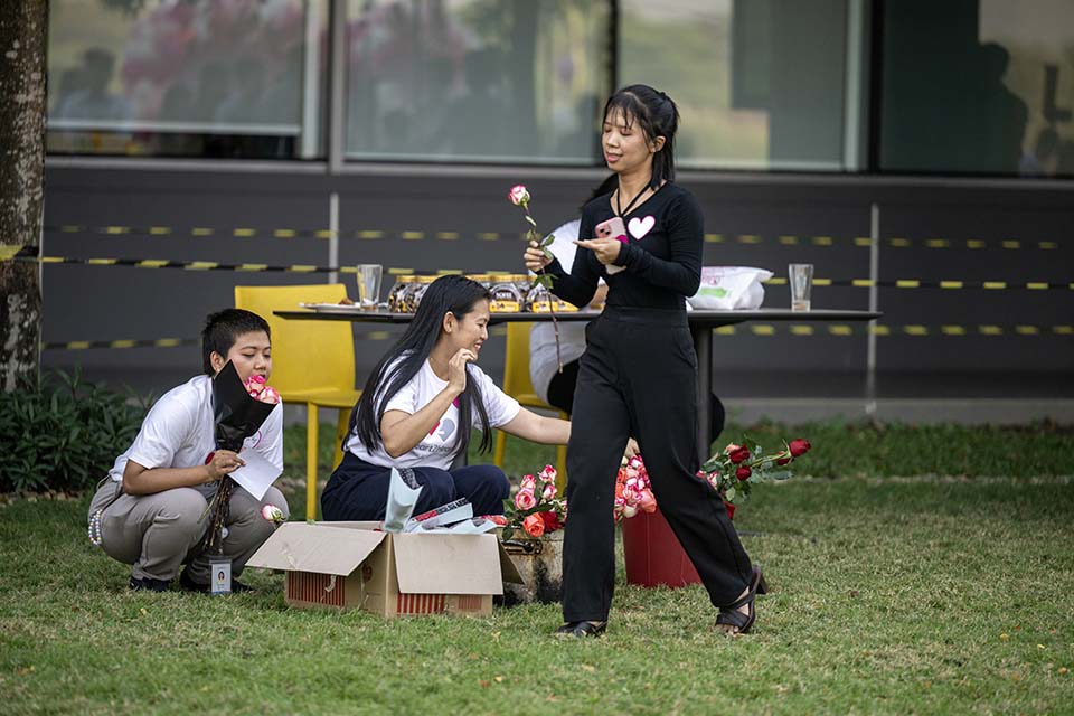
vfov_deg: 6.9
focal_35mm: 200
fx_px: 5966
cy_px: 358
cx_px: 537
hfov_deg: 10.3
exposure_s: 1/1000
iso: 360
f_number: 2.8
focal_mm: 200
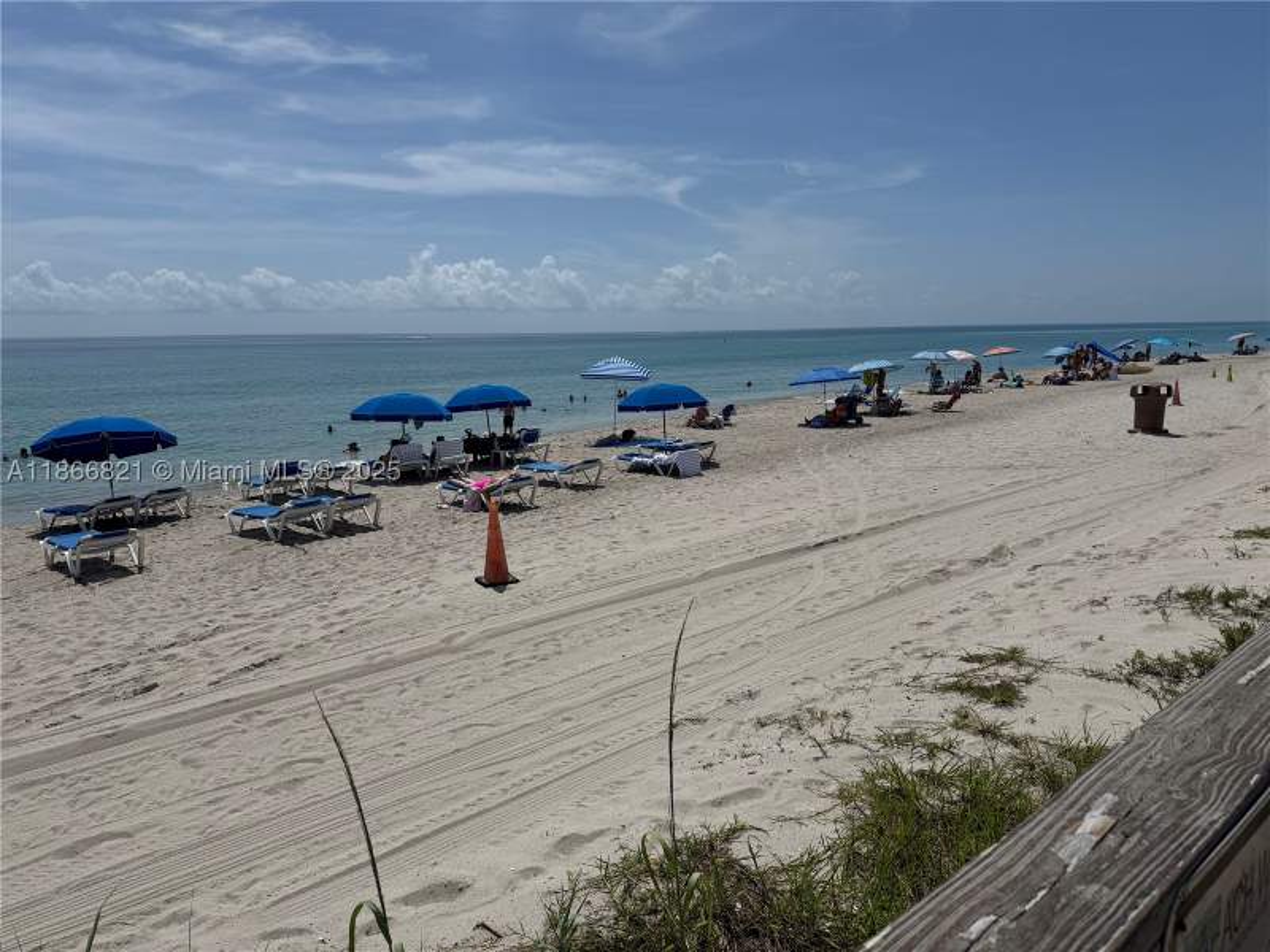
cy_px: 476
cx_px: 635
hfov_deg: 71.6
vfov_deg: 56.8
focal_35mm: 24
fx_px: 881
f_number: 1.78
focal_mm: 6.76
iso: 64
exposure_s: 1/12346
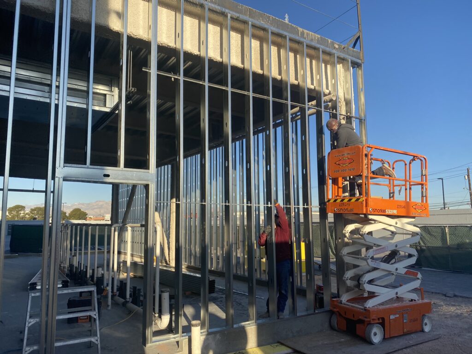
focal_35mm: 26
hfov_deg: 67.3
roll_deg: -0.4
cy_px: 177
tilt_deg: +7.3
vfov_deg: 53.1
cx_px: 236
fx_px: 355
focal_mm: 4.25
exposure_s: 1/1901
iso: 32
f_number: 1.8
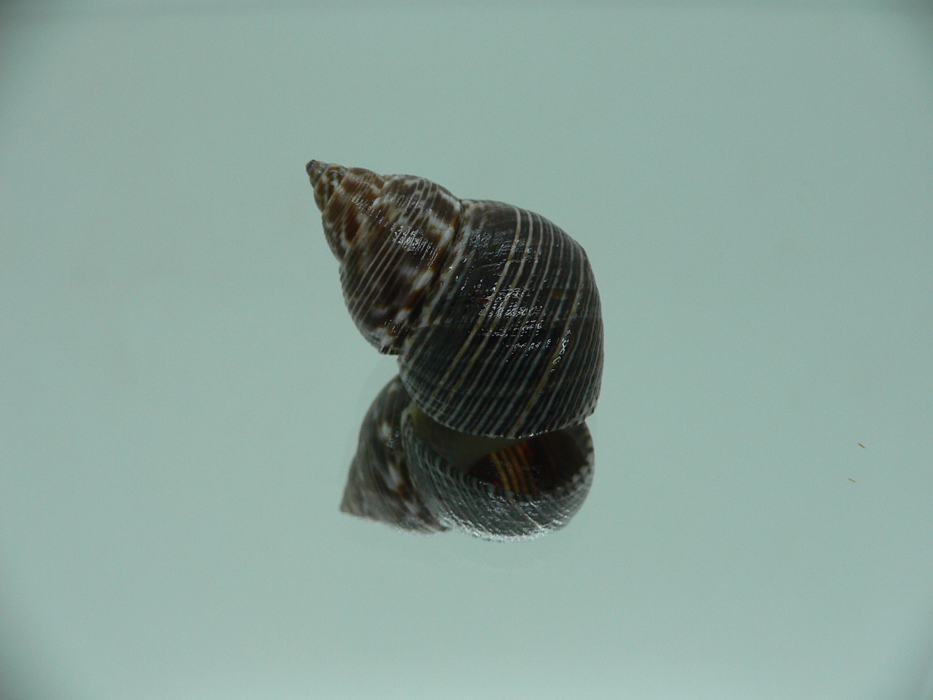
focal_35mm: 35
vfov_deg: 40.7
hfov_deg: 52.6
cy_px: 350
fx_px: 943
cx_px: 466
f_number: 2.8
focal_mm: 4.6
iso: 80
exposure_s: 1/60
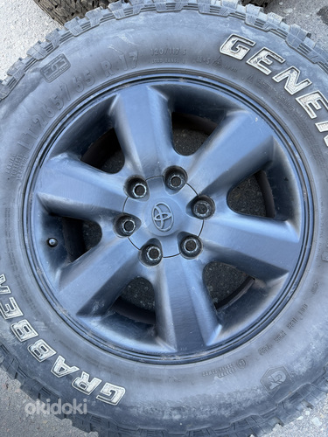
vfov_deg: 71.6
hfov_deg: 56.8
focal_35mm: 24
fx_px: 303
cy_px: 218
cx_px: 164
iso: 125
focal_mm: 6.76
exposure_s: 1/121
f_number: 1.78
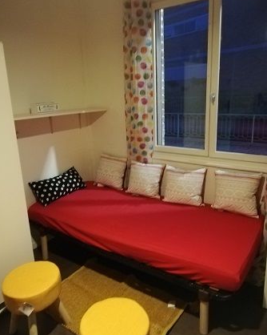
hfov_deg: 51.5
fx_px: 277
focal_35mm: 28
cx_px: 130
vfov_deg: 62.2
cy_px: 159
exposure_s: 1/16.7
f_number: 2.2
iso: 1250
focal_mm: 3.81
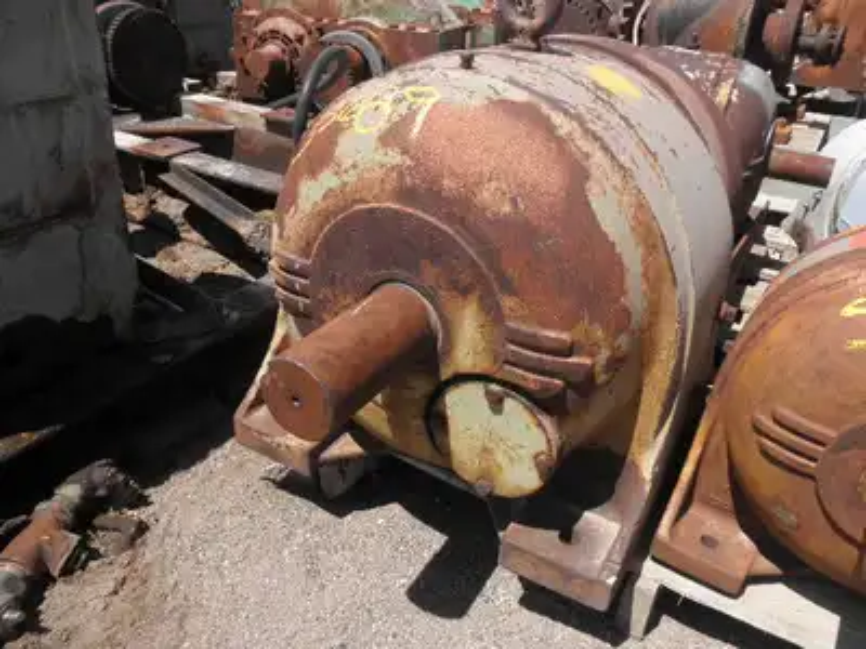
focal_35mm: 28
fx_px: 700
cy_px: 324
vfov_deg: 49.7
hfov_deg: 63.4
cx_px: 433
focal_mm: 5
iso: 64
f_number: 8.5
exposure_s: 1/125
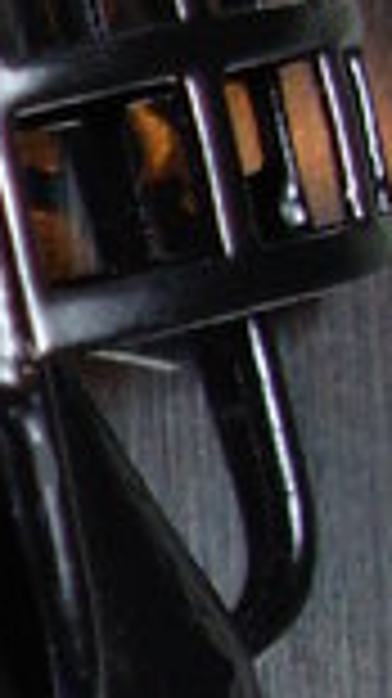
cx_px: -478
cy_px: 743
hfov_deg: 5.5
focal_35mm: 213
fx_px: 3942
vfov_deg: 10.0
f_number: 2.9
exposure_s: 1/32
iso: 50
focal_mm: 6.3
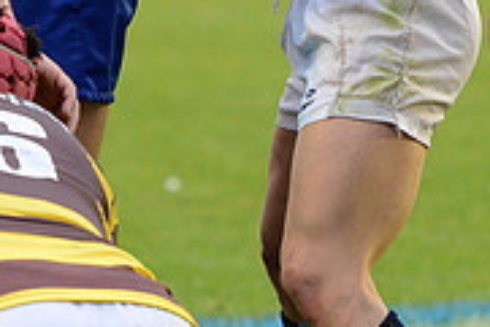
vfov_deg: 1.8
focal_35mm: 769
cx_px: 225
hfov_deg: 2.7
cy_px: -158
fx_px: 10475
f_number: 4
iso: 2500
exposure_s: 1/500
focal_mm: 240
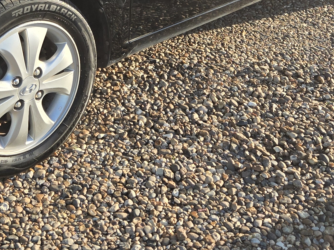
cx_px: 115
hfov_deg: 28.8
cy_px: -83
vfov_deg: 20.0
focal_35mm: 67
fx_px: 647
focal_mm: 5.4
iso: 80
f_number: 1.8
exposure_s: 1/1765
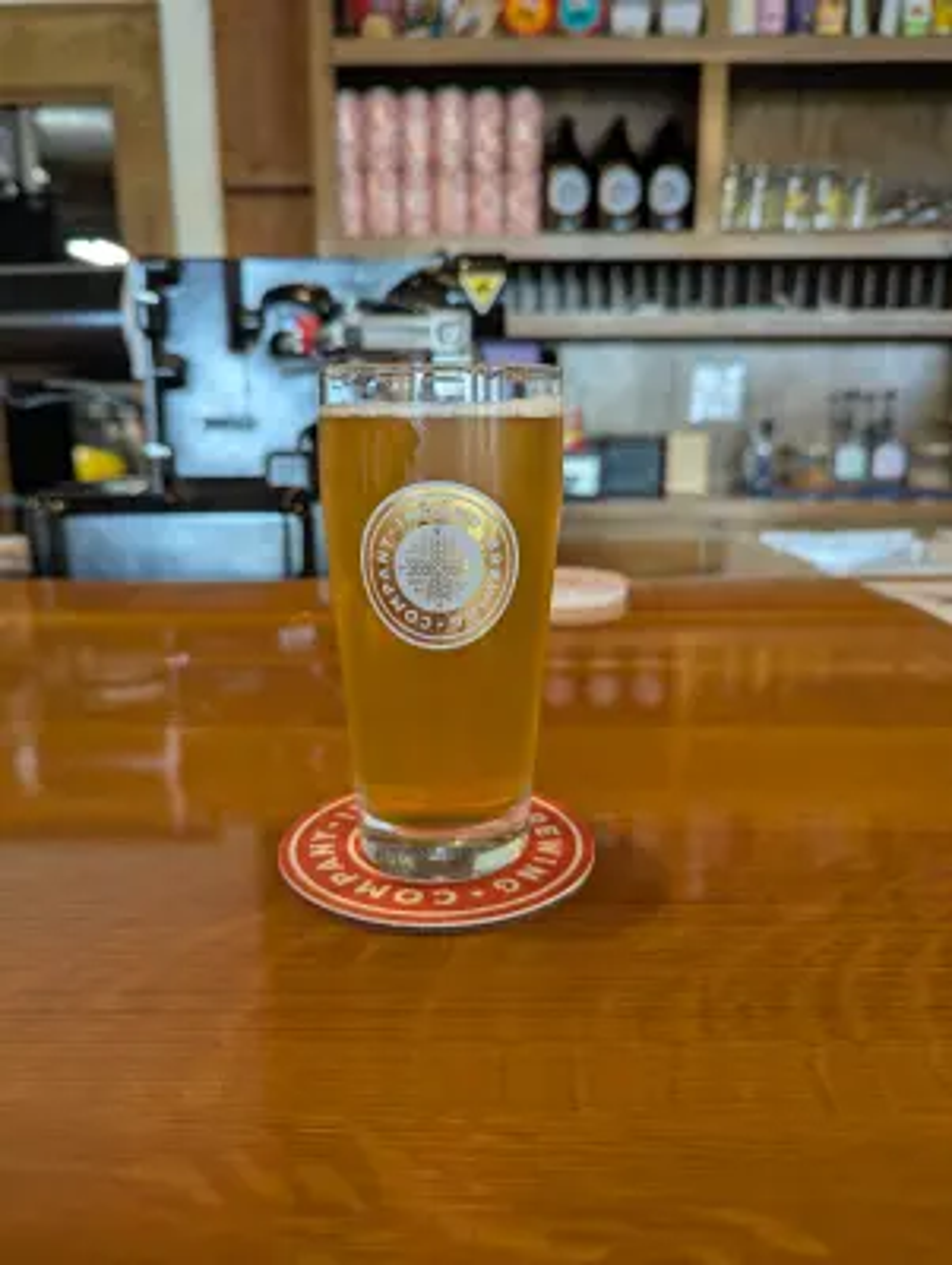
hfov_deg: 56.9
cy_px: 632
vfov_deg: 71.5
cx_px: 476
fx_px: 878
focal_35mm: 24
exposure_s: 1/24
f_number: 1.85
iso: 46
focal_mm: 6.81
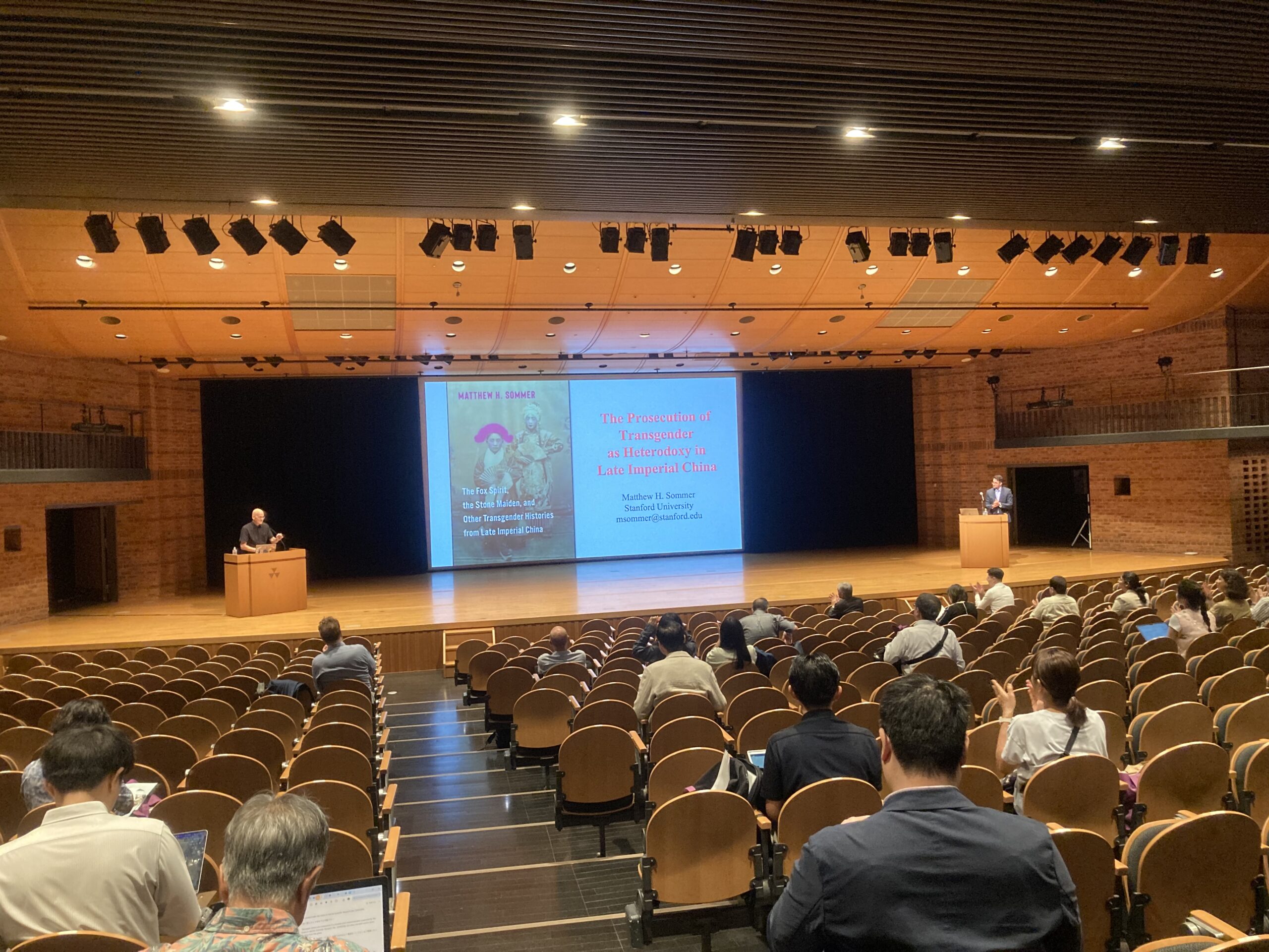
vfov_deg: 49.7
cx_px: 634
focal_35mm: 28
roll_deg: +1.4
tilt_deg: -0.2
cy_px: 476
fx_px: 1026
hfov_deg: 63.4
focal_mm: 3.99
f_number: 1.8
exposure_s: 1/40
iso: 320
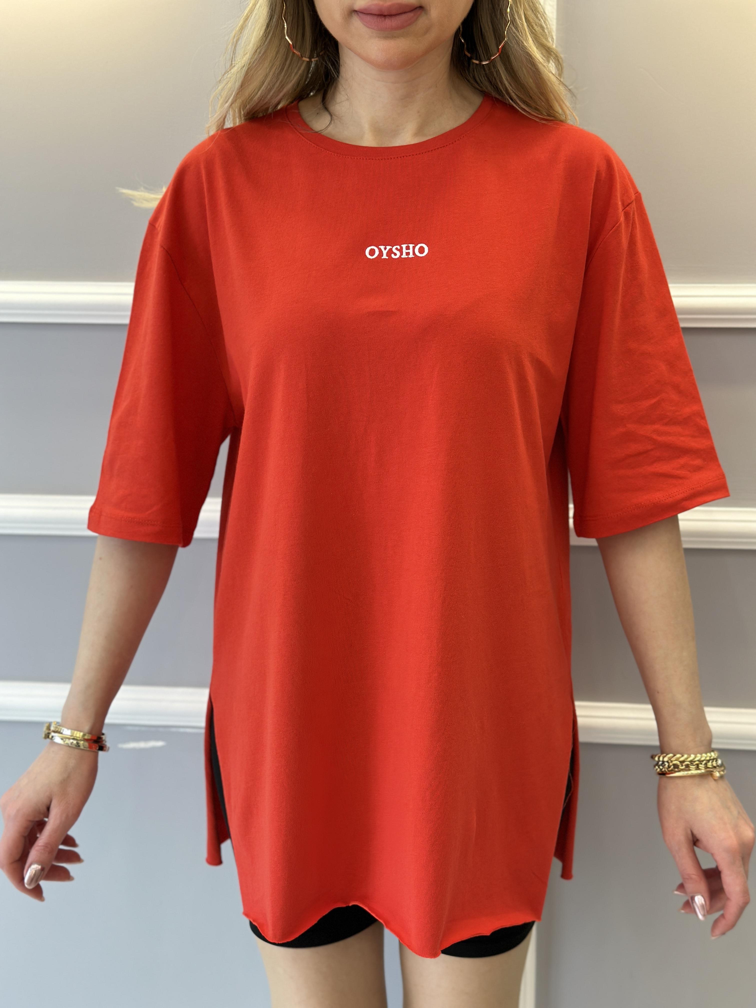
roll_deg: +0.1
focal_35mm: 48
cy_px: 504
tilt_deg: -10.9
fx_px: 1398
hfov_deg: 30.3
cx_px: 378
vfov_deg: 39.7
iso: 100
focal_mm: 6.86
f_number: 1.78
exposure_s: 1/100
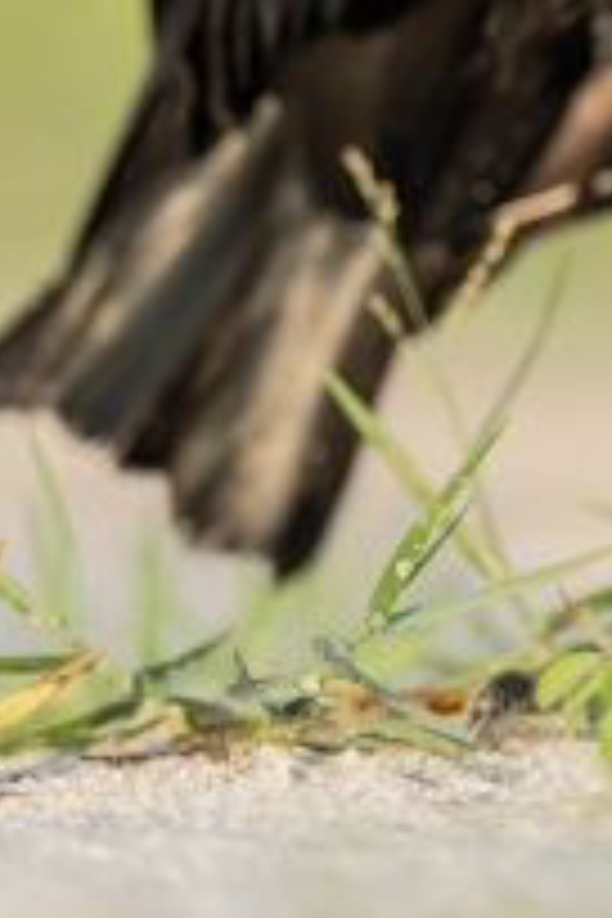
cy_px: -891
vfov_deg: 0.8
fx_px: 67493
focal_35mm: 2647
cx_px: 1098
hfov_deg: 0.5
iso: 1000
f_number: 4.5
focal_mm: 600
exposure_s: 1/1600
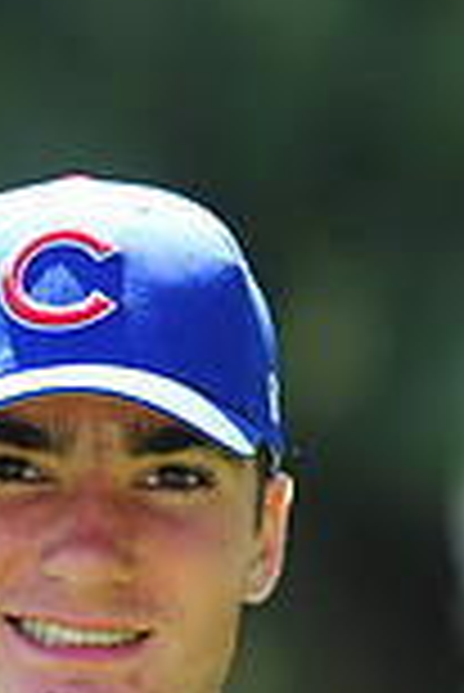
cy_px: 873
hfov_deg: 1.8
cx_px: 45
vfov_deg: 2.7
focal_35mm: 752
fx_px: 14505
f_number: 4.5
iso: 200
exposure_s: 1/400
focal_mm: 200
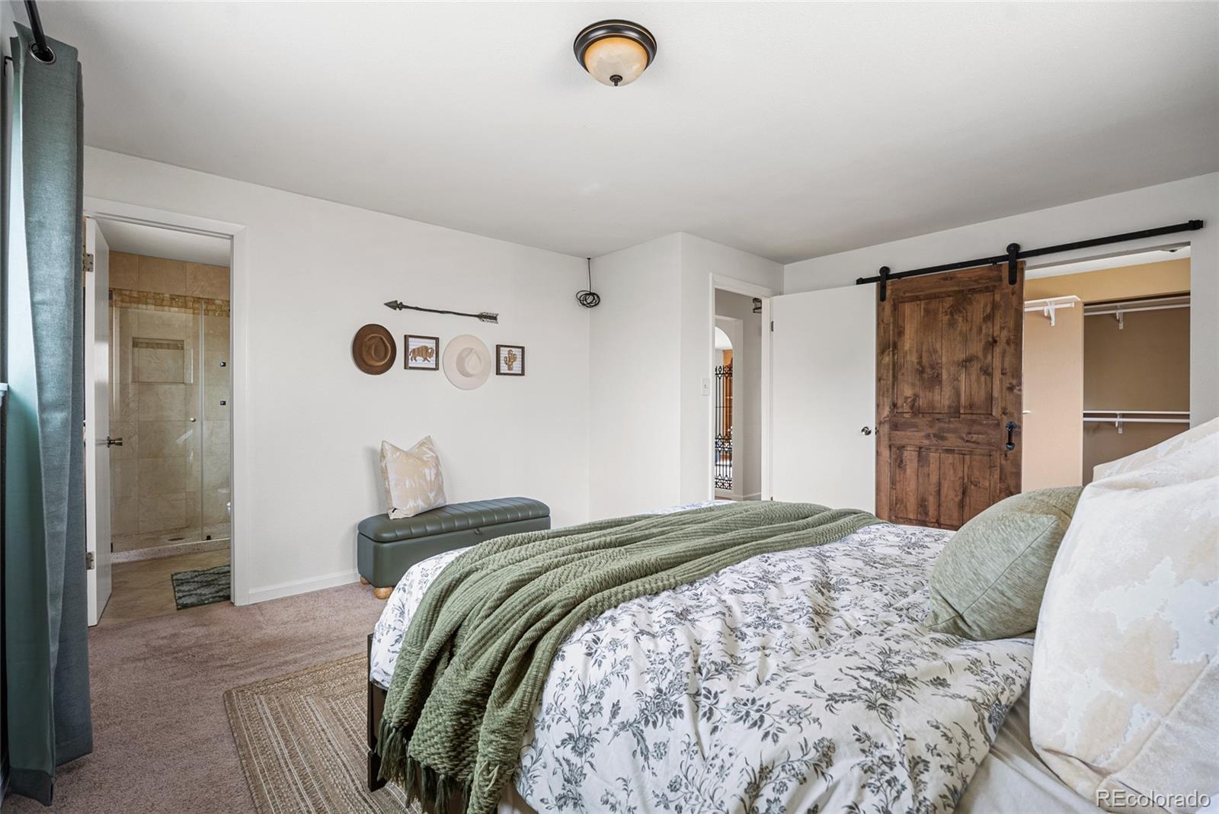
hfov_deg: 96.7
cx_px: 610
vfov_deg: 73.8
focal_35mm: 16
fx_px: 542
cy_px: 407
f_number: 8
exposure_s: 6
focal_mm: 16
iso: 200
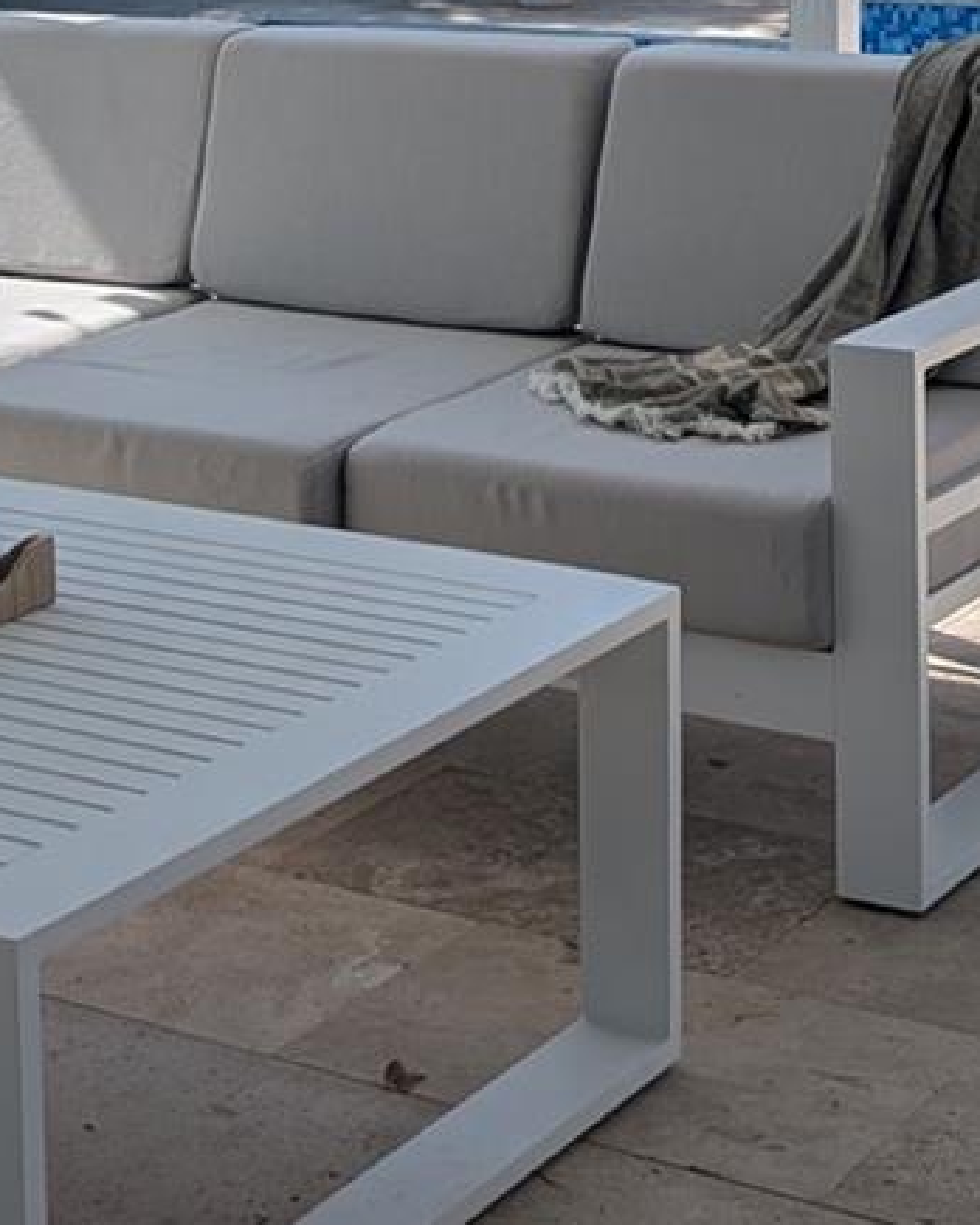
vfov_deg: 21.7
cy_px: 121
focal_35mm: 86
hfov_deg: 17.8
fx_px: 3118
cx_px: 276
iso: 16
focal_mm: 6.9
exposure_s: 1/1335
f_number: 1.68
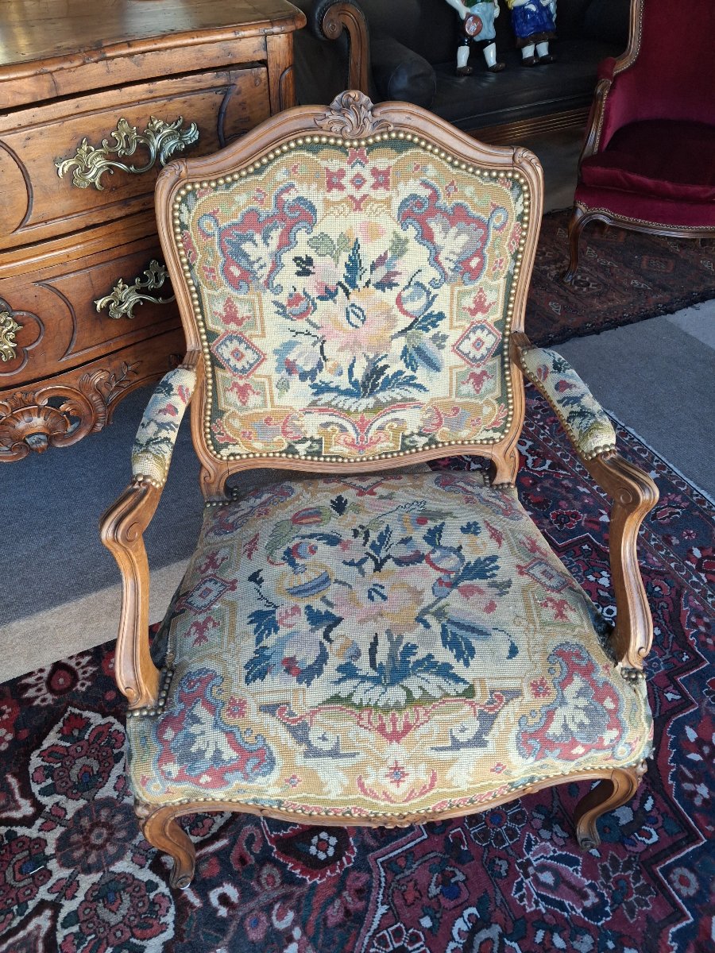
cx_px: 358
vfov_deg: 65.3
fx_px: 744
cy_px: 476
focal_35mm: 27
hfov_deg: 51.4
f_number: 1.8
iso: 160
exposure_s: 1/100
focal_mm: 4
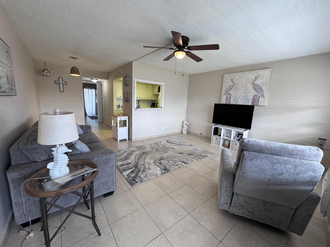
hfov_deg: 102.1
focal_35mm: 14
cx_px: 165
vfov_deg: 85.7
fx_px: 133
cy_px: 124
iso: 160
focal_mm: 2.22
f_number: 2.2
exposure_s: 1/120
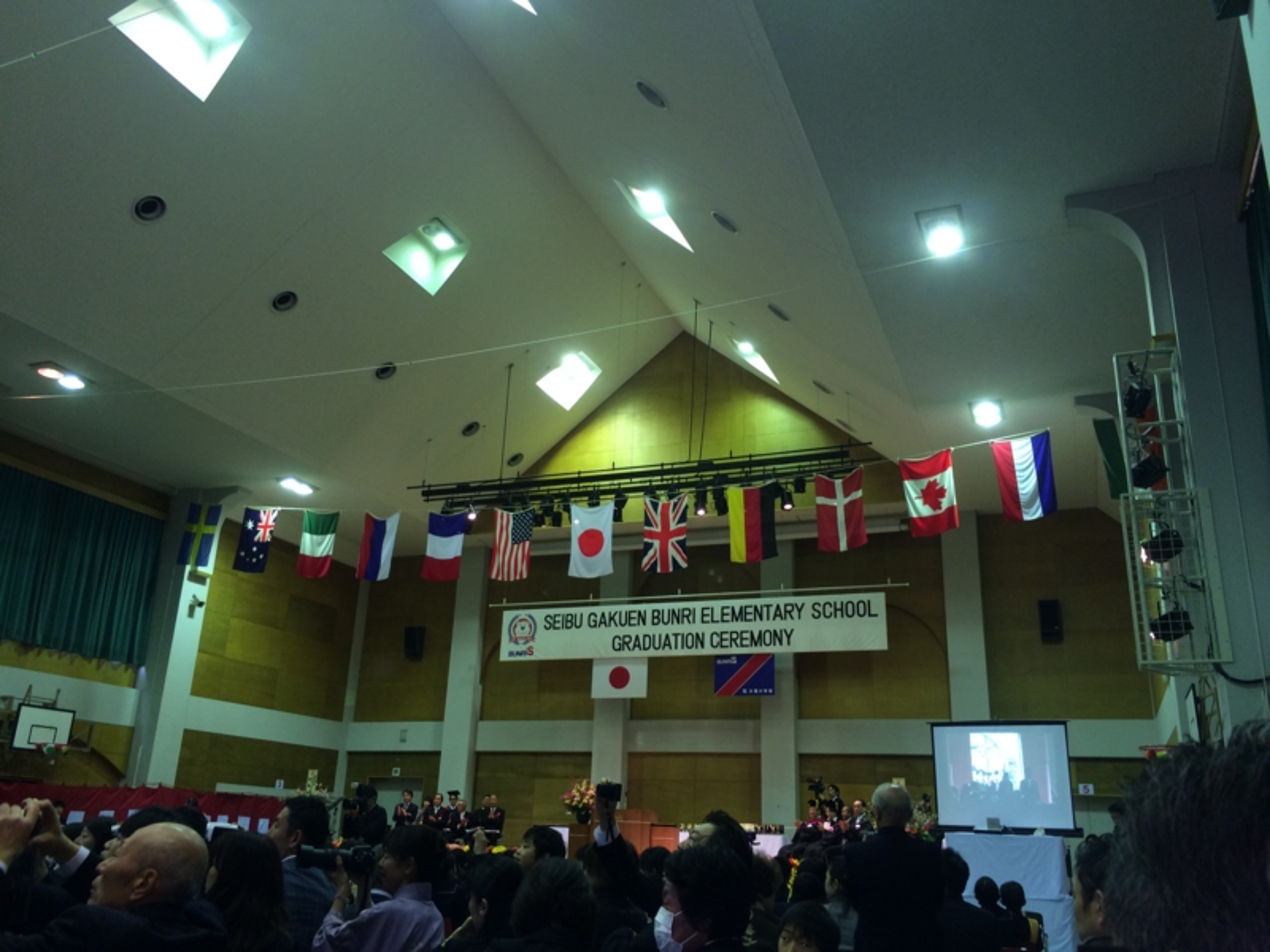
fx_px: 1064
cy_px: 476
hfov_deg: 61.7
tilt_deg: +17.4
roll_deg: -1.5
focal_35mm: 29
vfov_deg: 48.2
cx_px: 635
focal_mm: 4.15
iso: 80
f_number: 2.2
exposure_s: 1/33
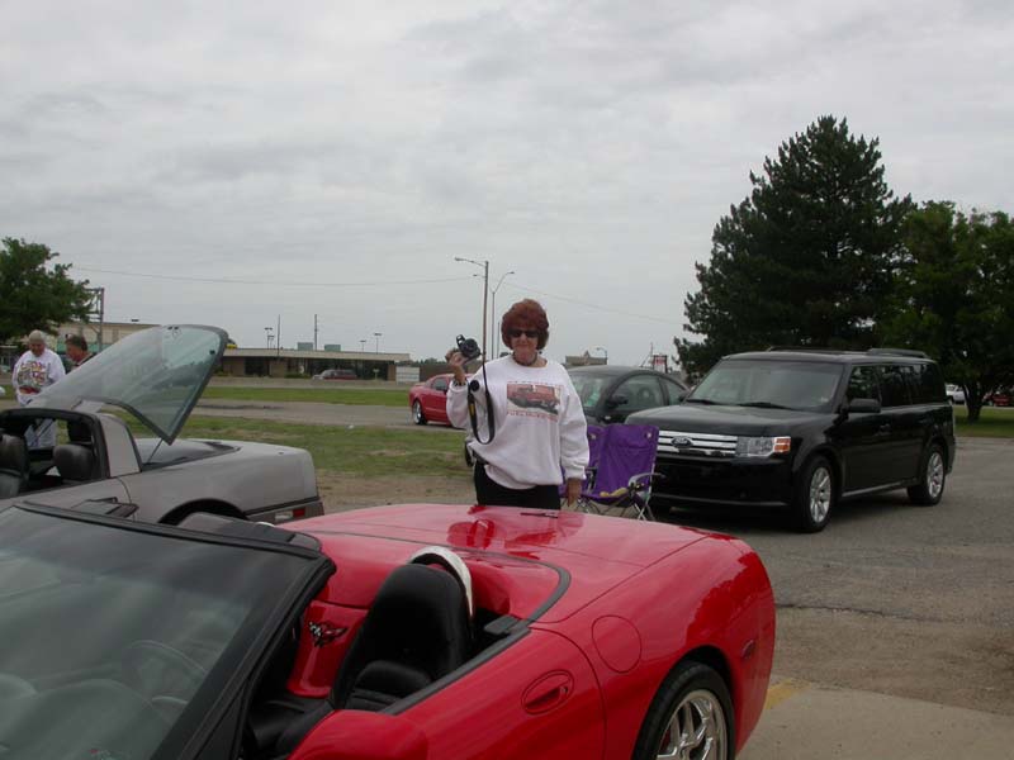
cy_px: 380
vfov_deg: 37.7
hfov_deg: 49.0
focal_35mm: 38
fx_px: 1113
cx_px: 507
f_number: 7.5
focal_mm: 7.85
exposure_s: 1/460
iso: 100
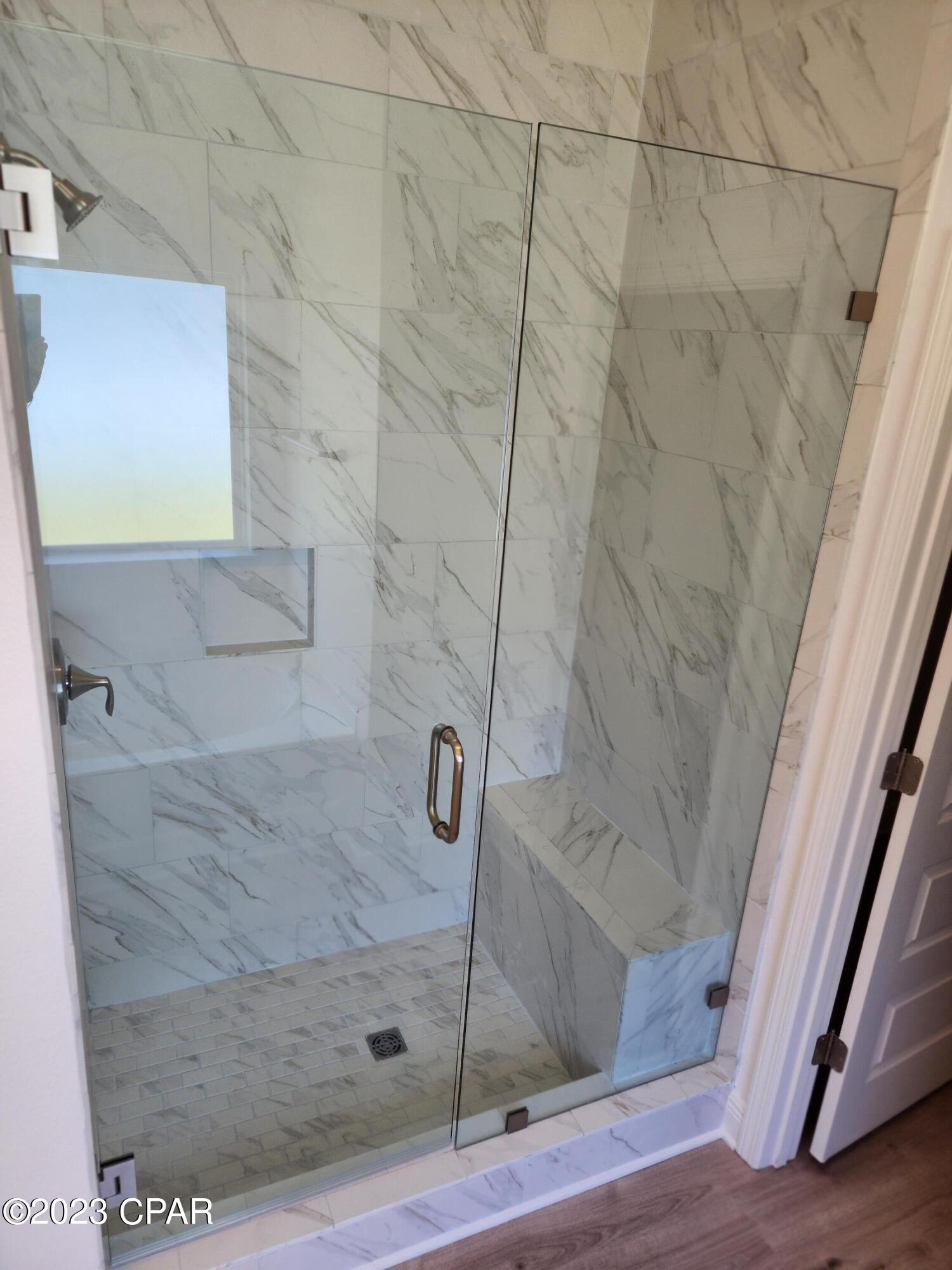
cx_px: 476
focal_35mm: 23
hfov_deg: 58.9
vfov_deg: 73.9
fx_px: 843
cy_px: 635
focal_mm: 6.4
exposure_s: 1/120
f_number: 1.8
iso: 64
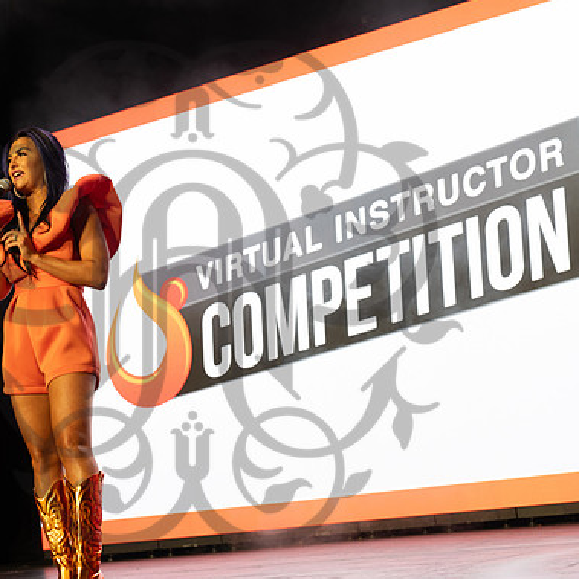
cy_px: 294
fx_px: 1230
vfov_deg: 26.5
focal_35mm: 65
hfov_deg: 26.3
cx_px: 192
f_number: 3.5
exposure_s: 1/80
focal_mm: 50
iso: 500
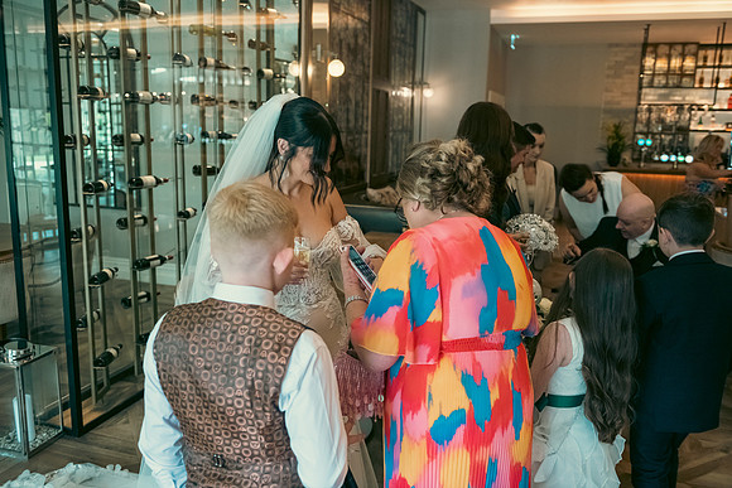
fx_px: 630
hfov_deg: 60.3
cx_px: 366
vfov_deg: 42.3
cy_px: 244
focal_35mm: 31
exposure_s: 1/160
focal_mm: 31
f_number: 3.5
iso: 1600
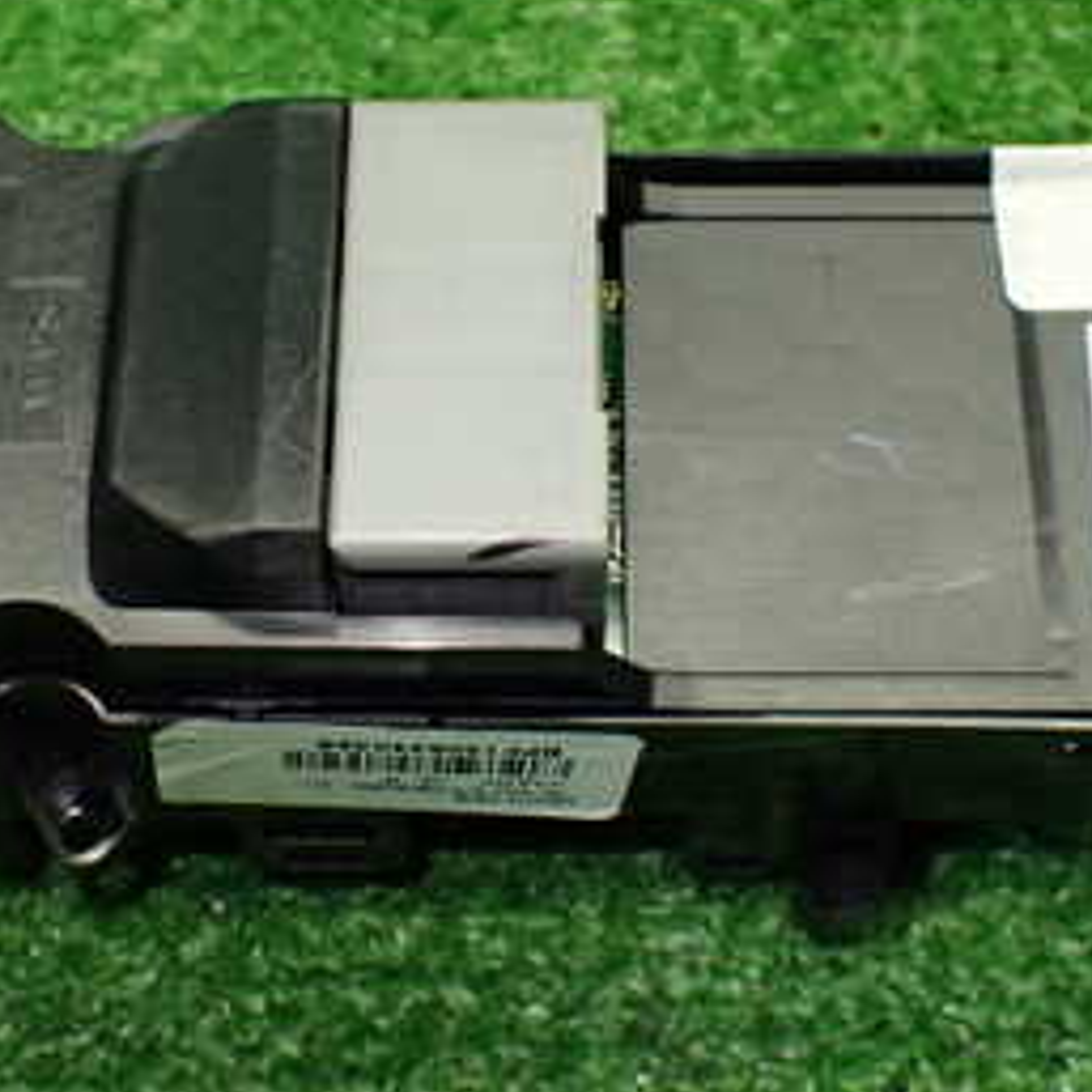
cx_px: 484
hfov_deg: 27.7
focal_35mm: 62
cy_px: 484
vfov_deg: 27.7
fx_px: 2213
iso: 400
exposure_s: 1/125
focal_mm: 5.4
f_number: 2.3
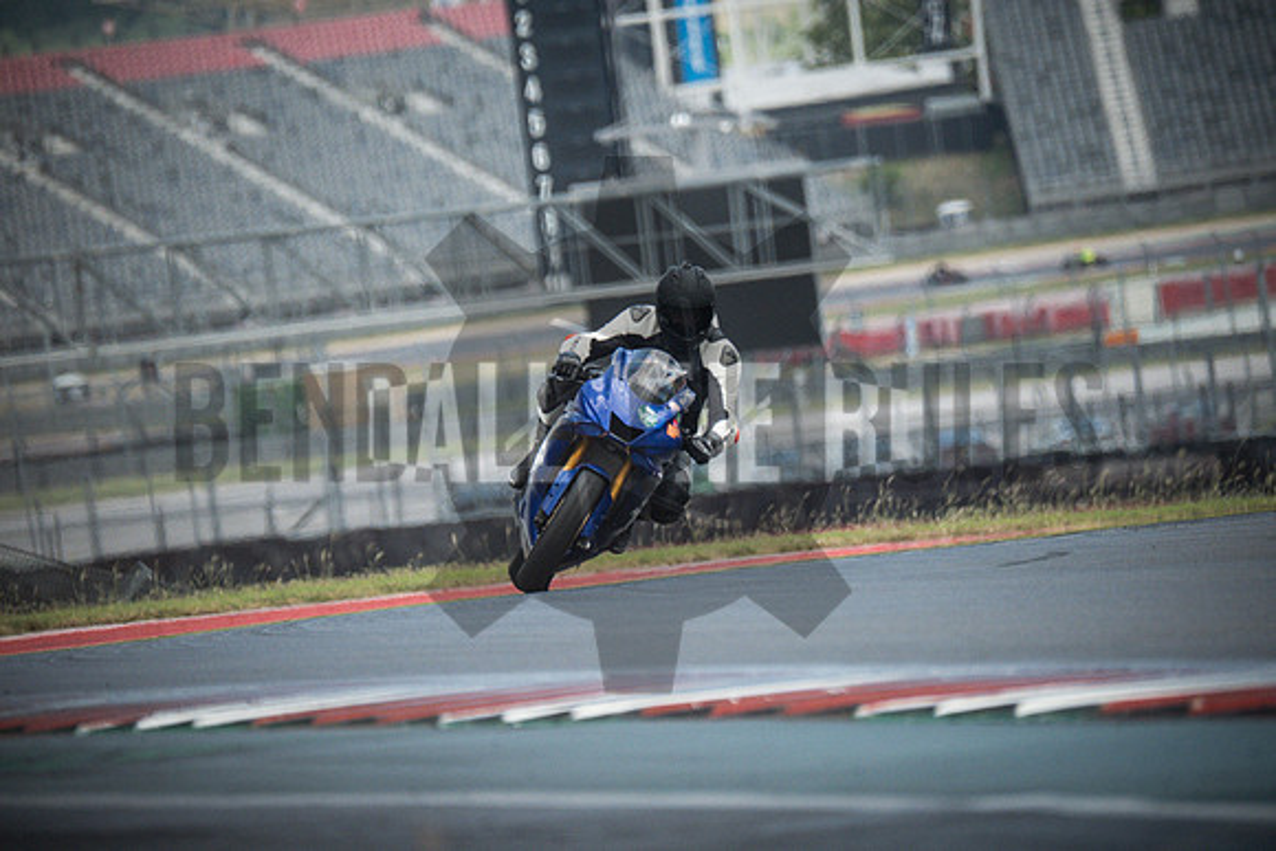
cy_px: 426
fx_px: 21271
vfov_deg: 2.3
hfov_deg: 3.4
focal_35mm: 600
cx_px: 638
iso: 2500
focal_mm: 400
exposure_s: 1/2500
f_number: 5.6
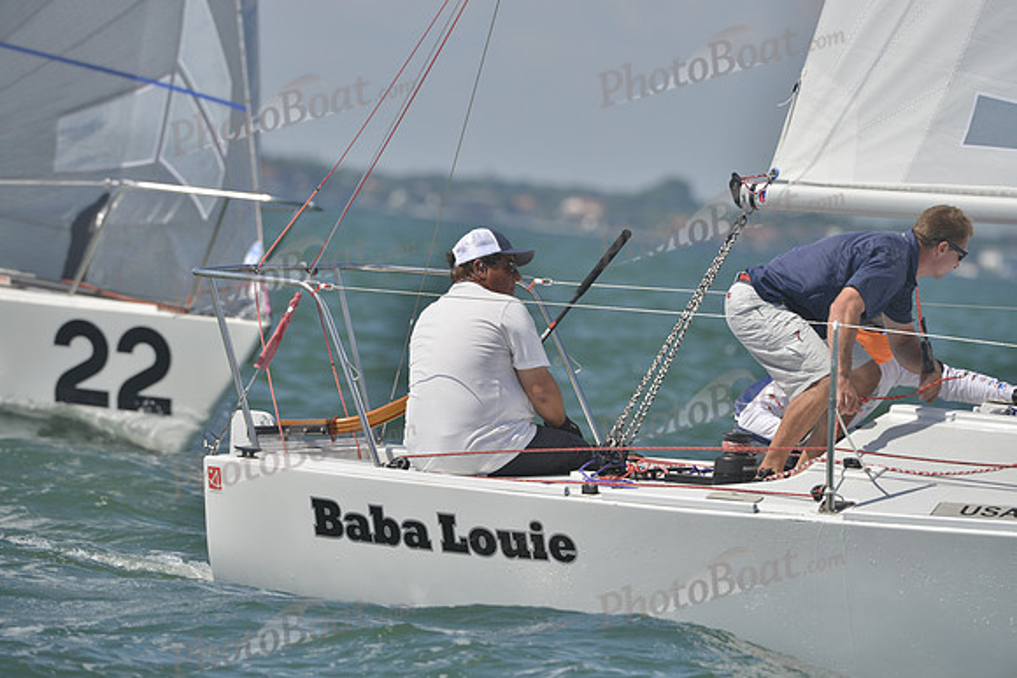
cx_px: 508
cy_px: 339
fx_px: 8477
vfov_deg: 4.6
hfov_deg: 6.9
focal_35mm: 300
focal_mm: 300
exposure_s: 1/1000
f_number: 8
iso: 200
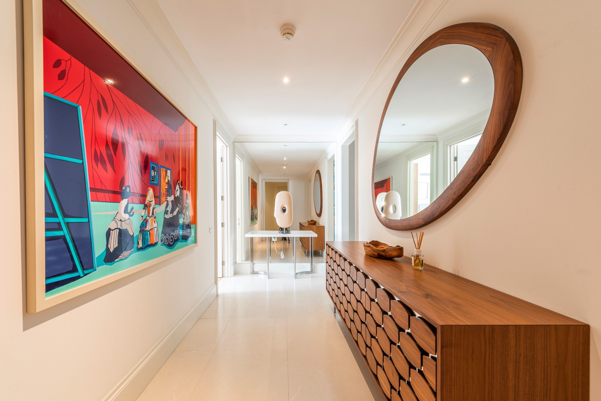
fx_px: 234
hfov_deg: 104.2
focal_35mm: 14
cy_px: 200
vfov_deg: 81.3
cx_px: 300
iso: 50
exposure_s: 1/1.25
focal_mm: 14
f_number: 6.3
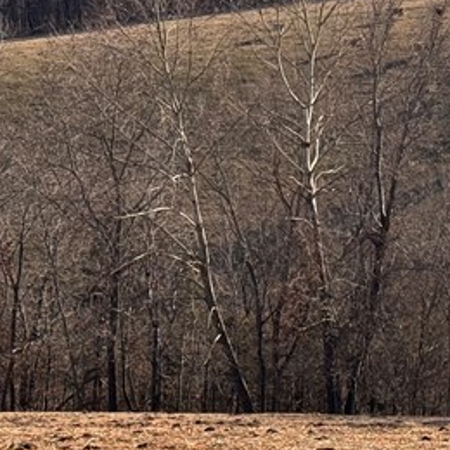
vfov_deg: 10.4
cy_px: 88
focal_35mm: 167
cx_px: 668
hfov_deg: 10.1
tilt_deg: -4.9
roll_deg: +0.2
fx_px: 2456
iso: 64
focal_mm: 6.76
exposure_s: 1/5376
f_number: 1.78
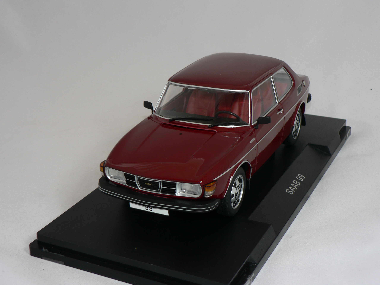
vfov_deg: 25.7
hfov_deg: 33.8
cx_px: 190
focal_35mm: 57
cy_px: 142
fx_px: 626
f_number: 3.2
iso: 80
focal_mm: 9.5
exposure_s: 1/60
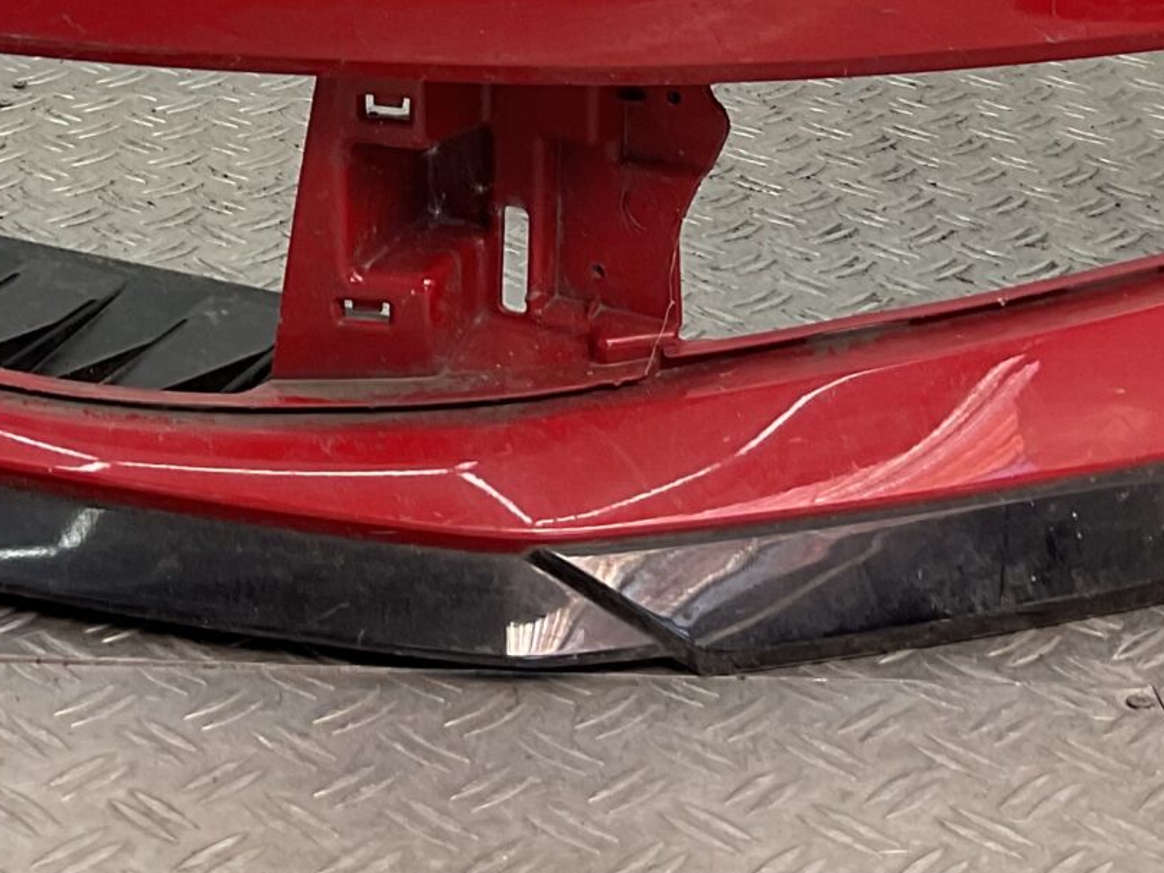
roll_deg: -1.3
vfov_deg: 14.8
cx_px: 192
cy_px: -491
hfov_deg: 21.0
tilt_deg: -8.3
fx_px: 3093
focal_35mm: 92
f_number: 1.8
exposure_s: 1/128
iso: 16
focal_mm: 3
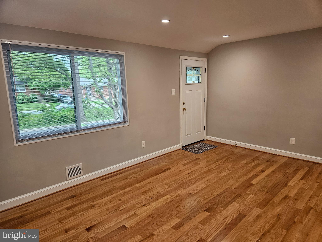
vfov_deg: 58.9
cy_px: 121
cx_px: 161
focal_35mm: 23
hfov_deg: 73.9
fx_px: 214
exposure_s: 1/120
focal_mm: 5.4
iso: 160
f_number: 1.8
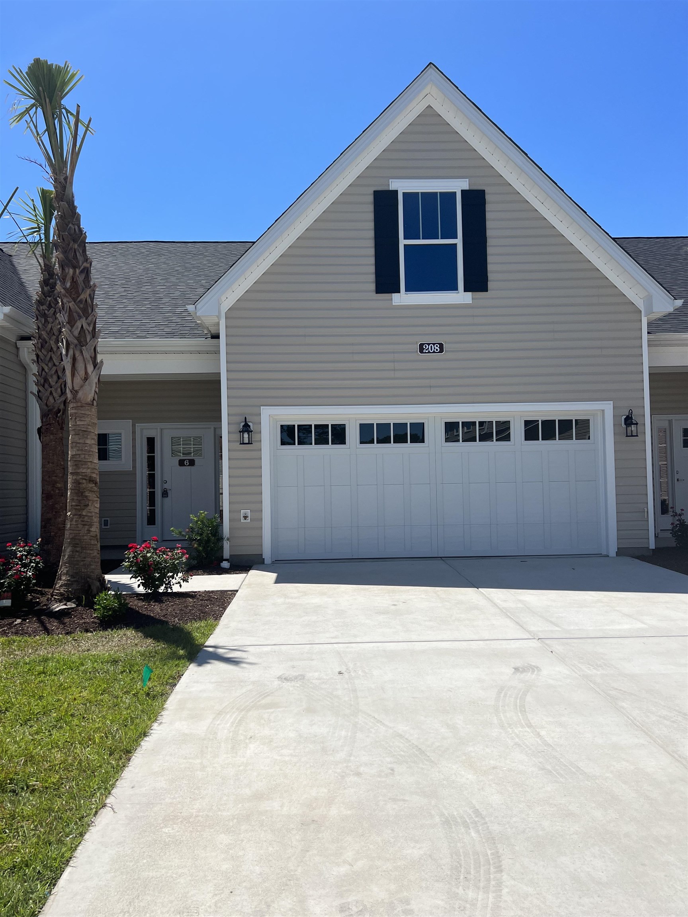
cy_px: 458
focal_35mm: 26
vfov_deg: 67.3
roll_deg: +1.4
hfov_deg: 53.1
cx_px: 344
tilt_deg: +3.4
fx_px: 689
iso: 50
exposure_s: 1/6579
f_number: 1.5
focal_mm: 5.7
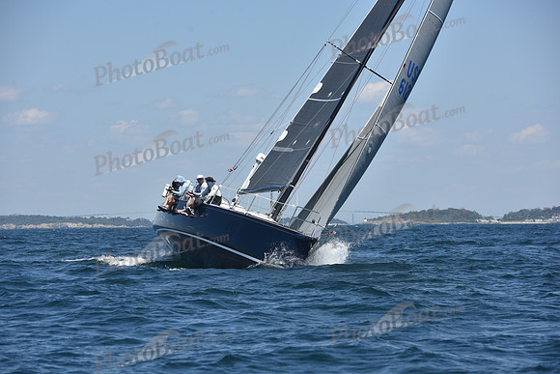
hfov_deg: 12.8
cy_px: 187
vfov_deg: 8.6
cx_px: 280
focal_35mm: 160
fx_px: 2489
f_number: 8
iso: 200
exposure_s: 1/1000
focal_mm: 160
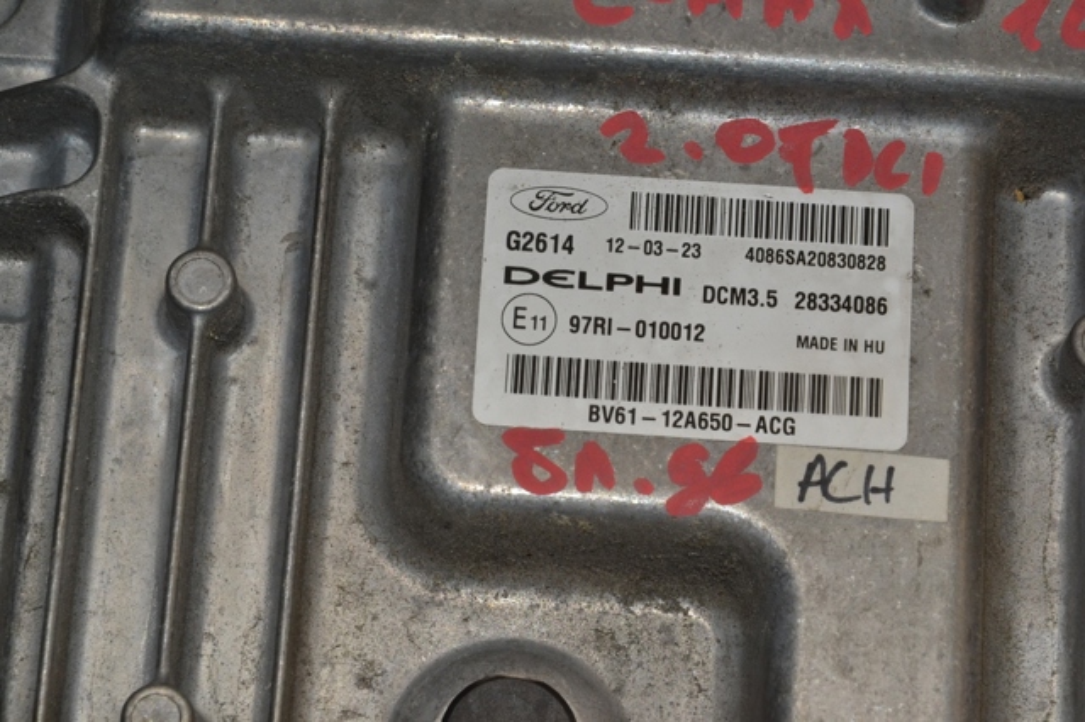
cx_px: 542
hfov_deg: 14.9
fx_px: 4157
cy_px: 361
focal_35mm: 138
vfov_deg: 9.9
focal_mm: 92
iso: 800
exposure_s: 1/200
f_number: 16
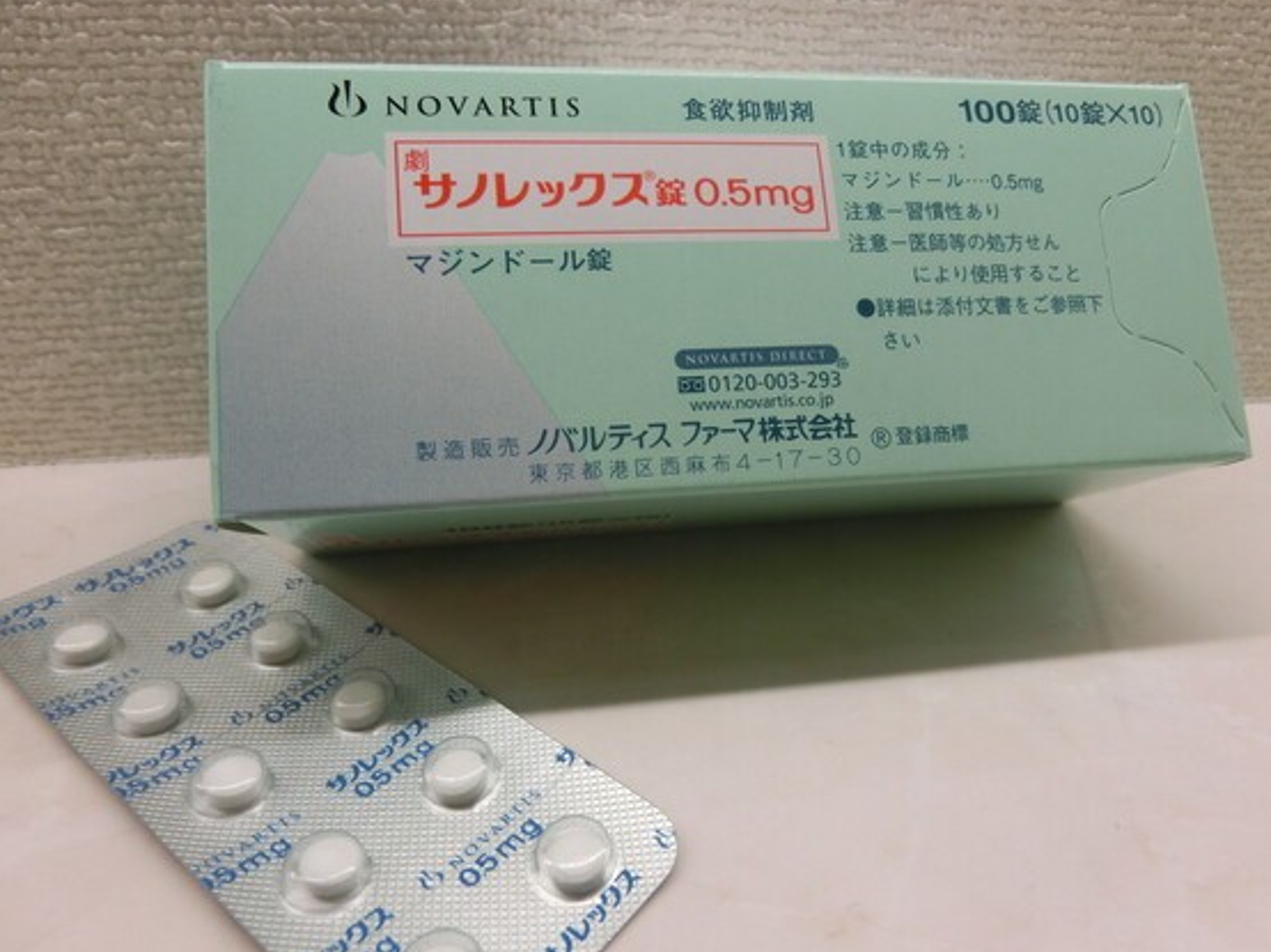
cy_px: 486
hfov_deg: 67.2
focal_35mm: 26
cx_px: 686
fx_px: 954
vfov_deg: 53.0
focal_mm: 4.24
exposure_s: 1/200
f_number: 3
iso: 80
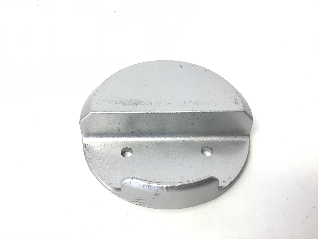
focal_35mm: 31
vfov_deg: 45.4
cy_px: 120
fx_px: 285
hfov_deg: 58.4
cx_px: 159
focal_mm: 3.3
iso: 40
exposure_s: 1/30
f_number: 2.4
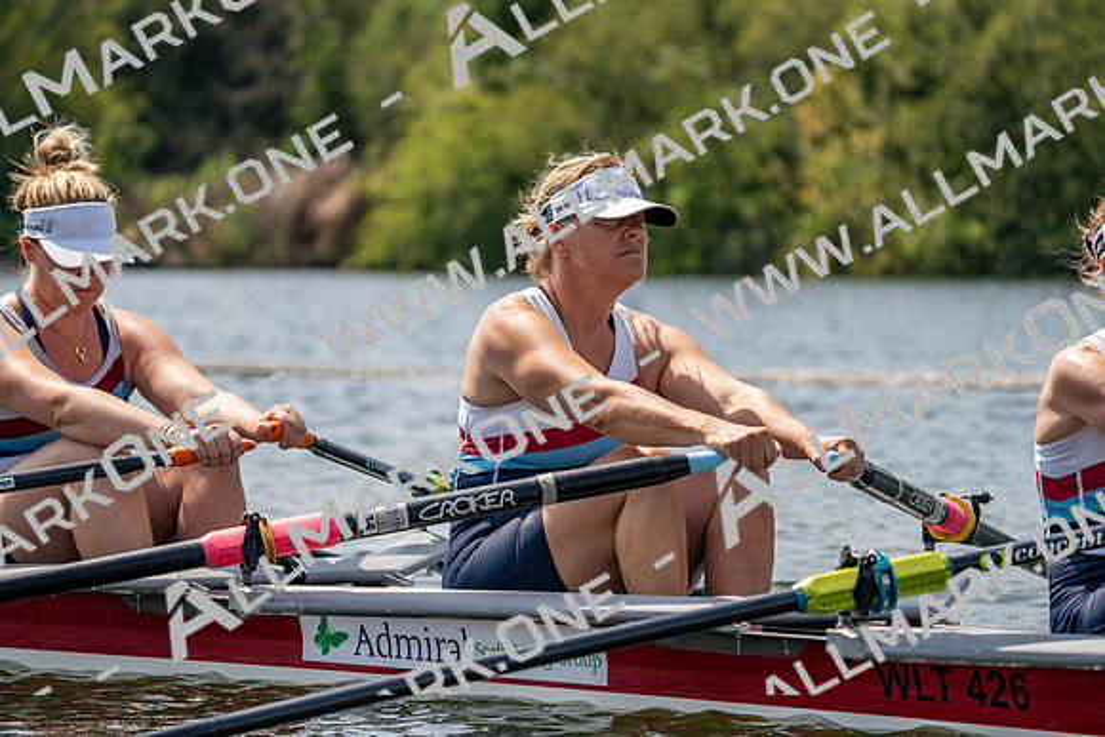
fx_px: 6140
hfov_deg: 10.3
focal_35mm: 200
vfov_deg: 6.9
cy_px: 368
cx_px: 552
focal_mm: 200
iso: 200
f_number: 5.6
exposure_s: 1/1600
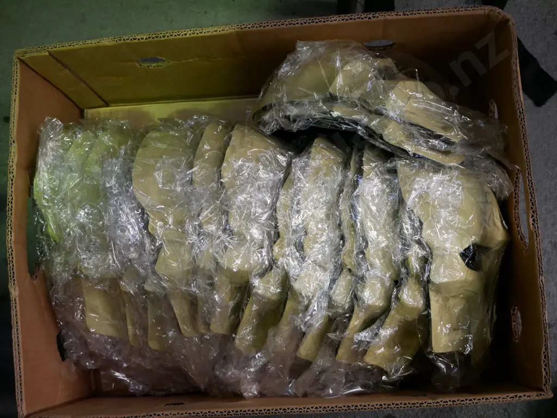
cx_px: 278
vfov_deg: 29.1
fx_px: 805
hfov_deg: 38.2
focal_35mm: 50
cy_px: 209
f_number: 4.5
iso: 1250
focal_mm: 25
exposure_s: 1/60
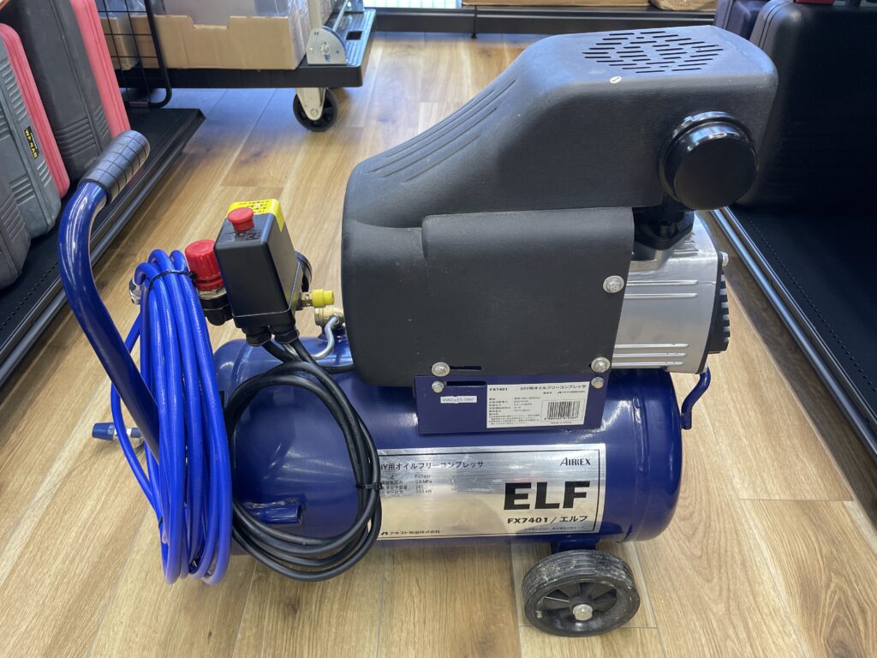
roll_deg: -0.1
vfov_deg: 53.1
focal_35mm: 26
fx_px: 659
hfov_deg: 67.3
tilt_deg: -38.8
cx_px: 438
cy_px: 329
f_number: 1.6
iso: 125
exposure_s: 1/100
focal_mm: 4.2
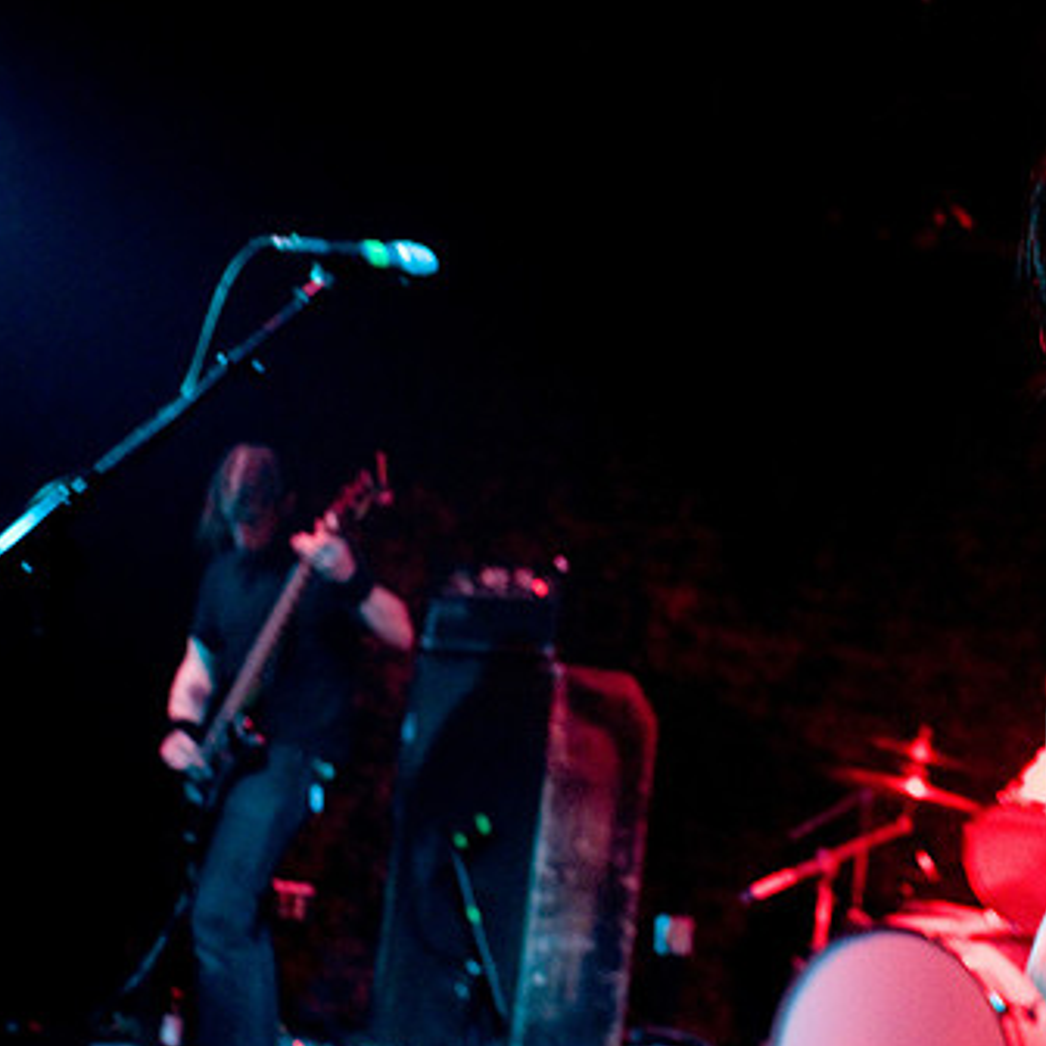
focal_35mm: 44
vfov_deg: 38.3
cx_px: 828
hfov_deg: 37.1
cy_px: 540
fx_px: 1504
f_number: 2.8
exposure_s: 1/30
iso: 1600
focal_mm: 20
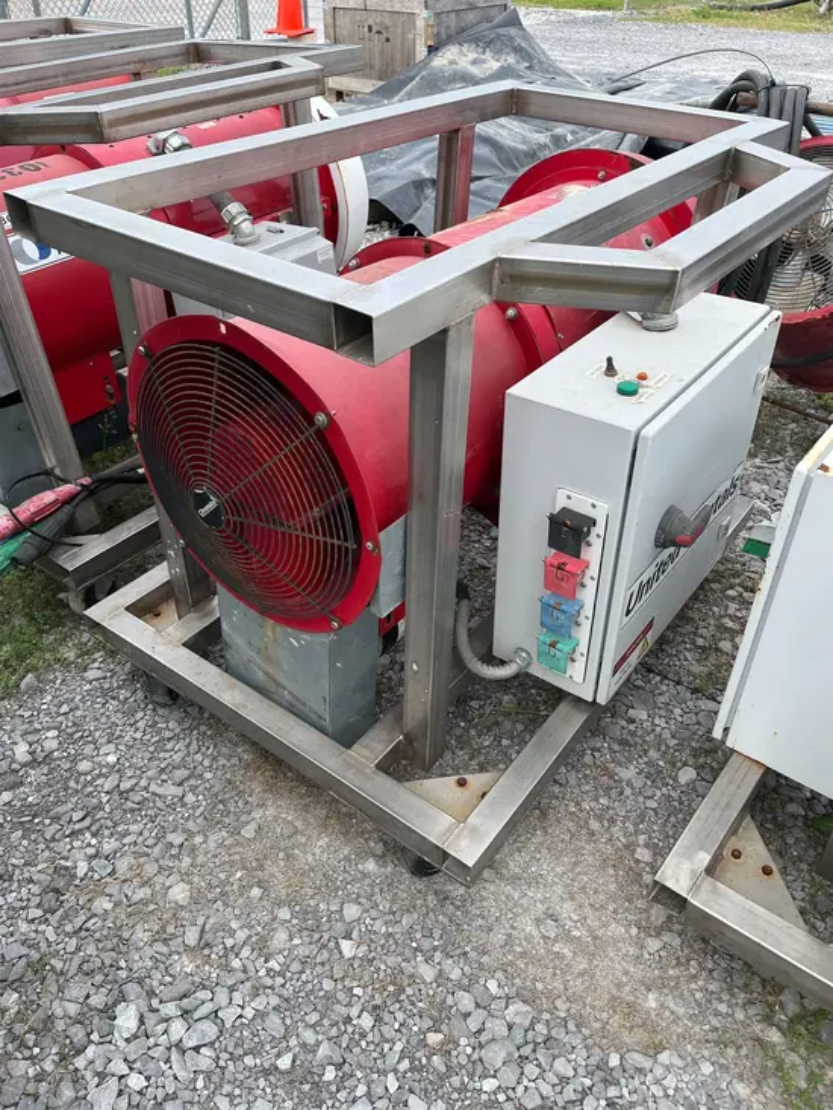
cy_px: 555
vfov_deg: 67.3
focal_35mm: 26
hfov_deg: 53.1
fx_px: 834
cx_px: 416
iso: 50
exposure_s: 1/1163
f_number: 1.6
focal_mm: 5.1
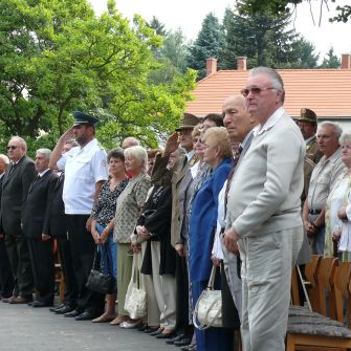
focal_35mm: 113
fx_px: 1296
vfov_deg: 15.4
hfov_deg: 15.4
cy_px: 176
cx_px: 151
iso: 100
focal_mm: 12.9
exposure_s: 1/200
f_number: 4
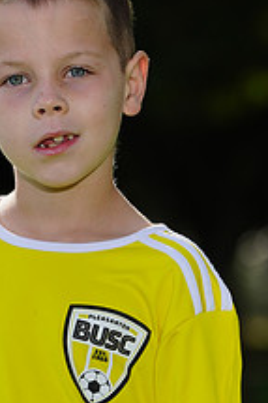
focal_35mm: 722
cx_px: 0
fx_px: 8075
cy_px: 444
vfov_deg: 2.9
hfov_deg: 1.9
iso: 100
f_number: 8
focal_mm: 268
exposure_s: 1/200
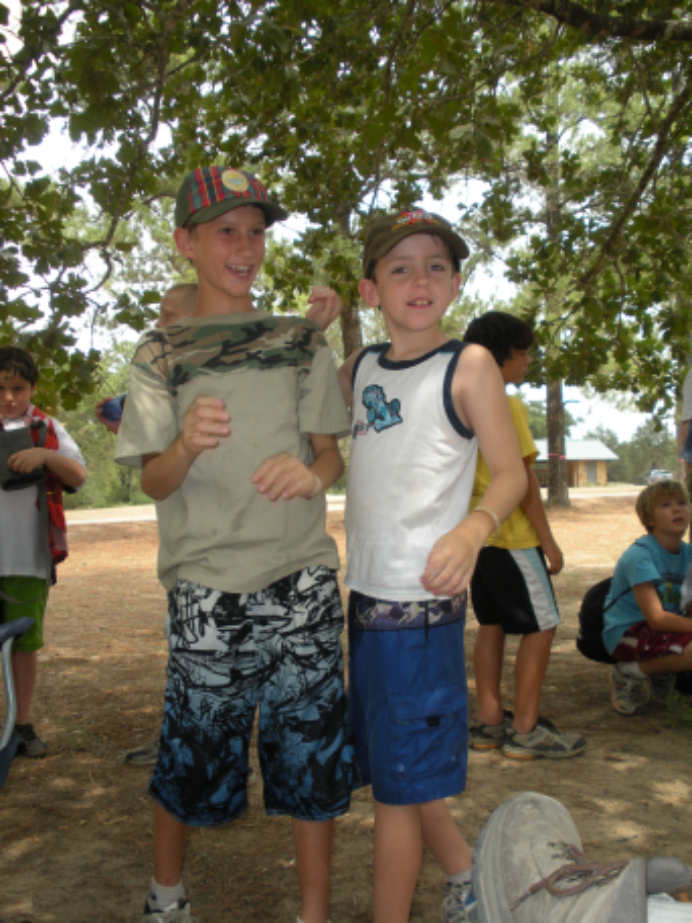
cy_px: 462
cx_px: 346
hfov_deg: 39.7
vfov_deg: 51.4
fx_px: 960
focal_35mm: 36
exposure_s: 1/130
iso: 64
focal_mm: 6.3
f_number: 3.5
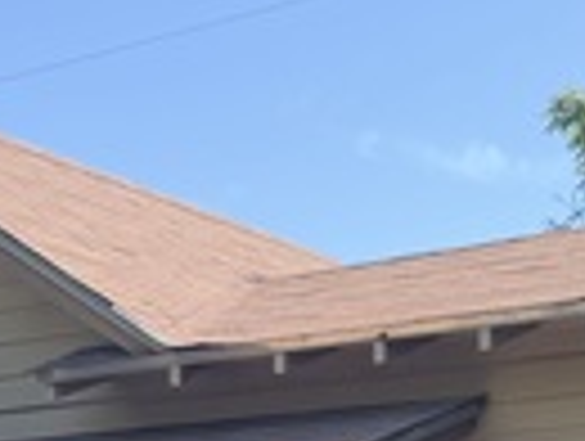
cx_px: 630
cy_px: 644
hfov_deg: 16.2
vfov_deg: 12.1
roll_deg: +1.5
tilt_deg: +2.5
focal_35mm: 118
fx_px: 1998
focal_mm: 6.76
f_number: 1.78
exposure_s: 1/1689
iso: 100
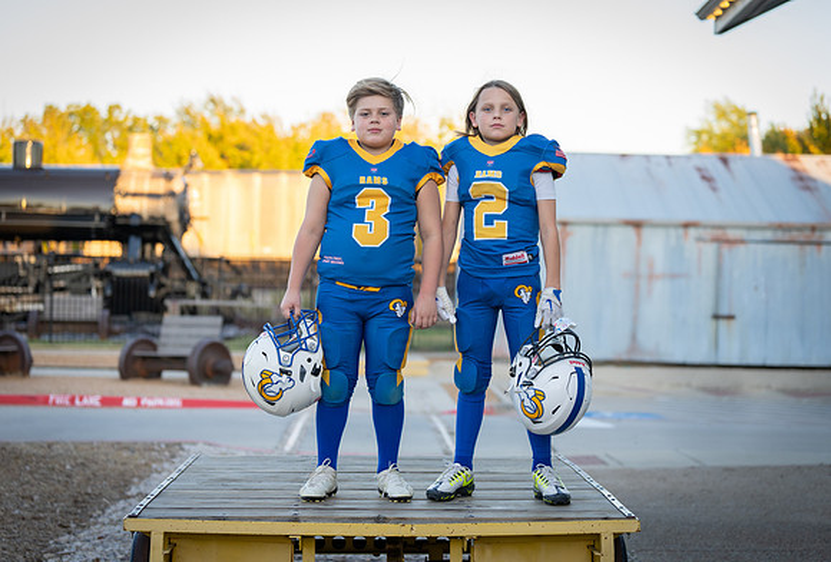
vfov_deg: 18.0
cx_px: 432
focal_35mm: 77
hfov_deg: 26.4
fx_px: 1774
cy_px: 259
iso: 320
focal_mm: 70
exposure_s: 1/320
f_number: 2.8
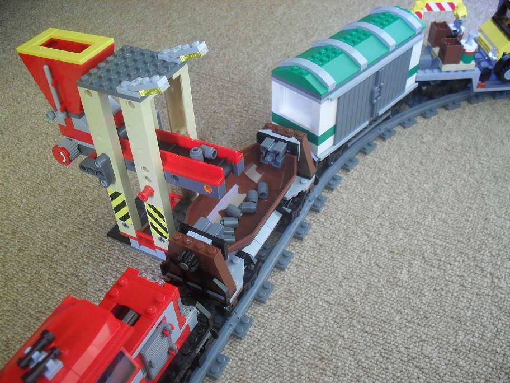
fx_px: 516
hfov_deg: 52.6
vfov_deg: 40.7
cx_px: 255
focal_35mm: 35
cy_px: 192
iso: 200
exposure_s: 1
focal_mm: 6.3
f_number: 3.2
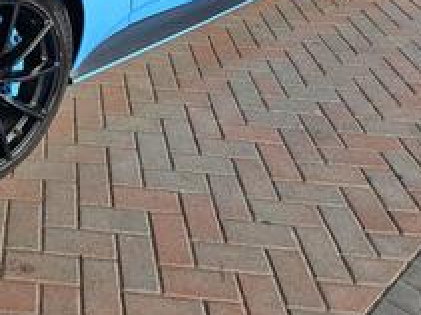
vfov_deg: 25.2
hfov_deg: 32.4
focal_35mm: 55
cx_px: 8
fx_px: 669
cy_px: -2
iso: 20
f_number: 1.7
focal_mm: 6.3
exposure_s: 1/230
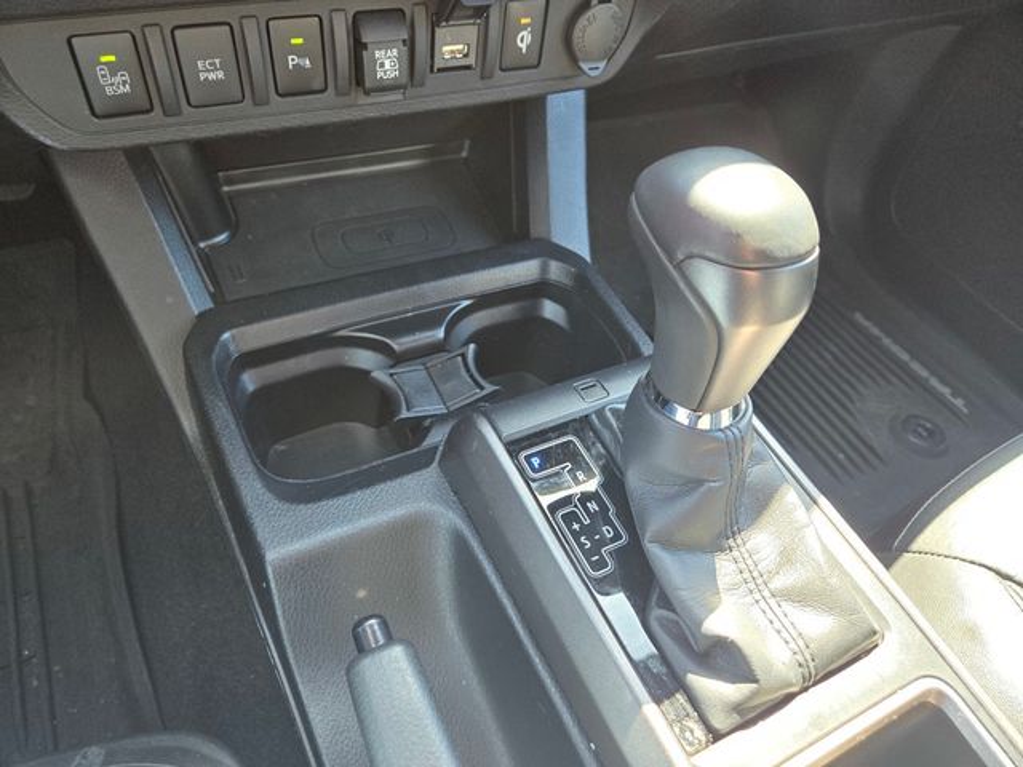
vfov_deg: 58.9
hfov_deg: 73.9
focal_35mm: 23
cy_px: 384
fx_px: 680
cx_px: 512
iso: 200
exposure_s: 1/120
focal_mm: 5.4
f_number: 1.8
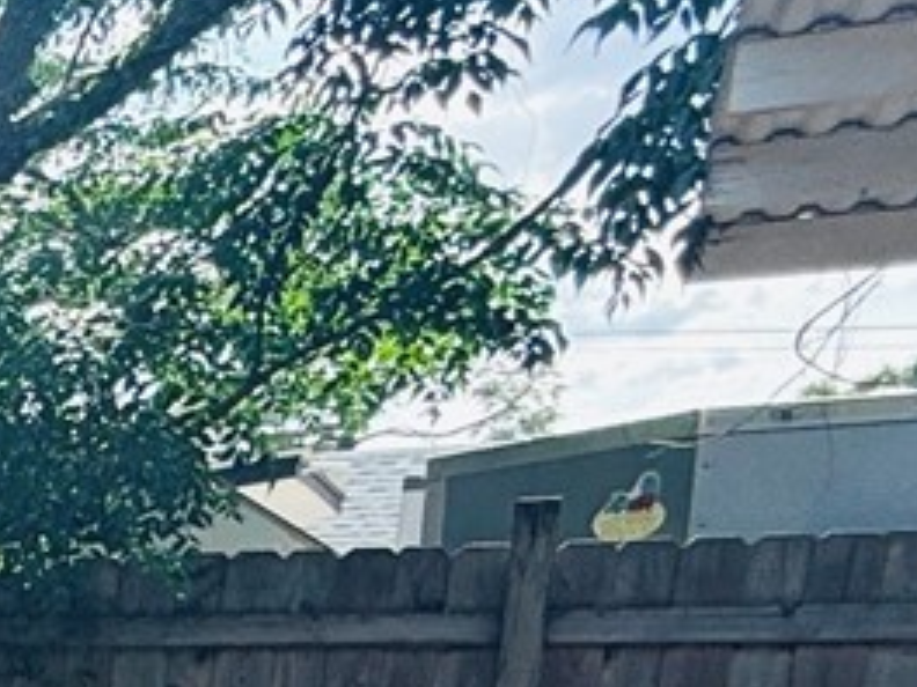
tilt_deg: -7.1
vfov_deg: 15.9
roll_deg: -0.2
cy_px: 1034
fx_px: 2252
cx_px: -1362
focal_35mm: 85
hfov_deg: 14.2
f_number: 2.2
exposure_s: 1/318
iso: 50
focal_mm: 2.22
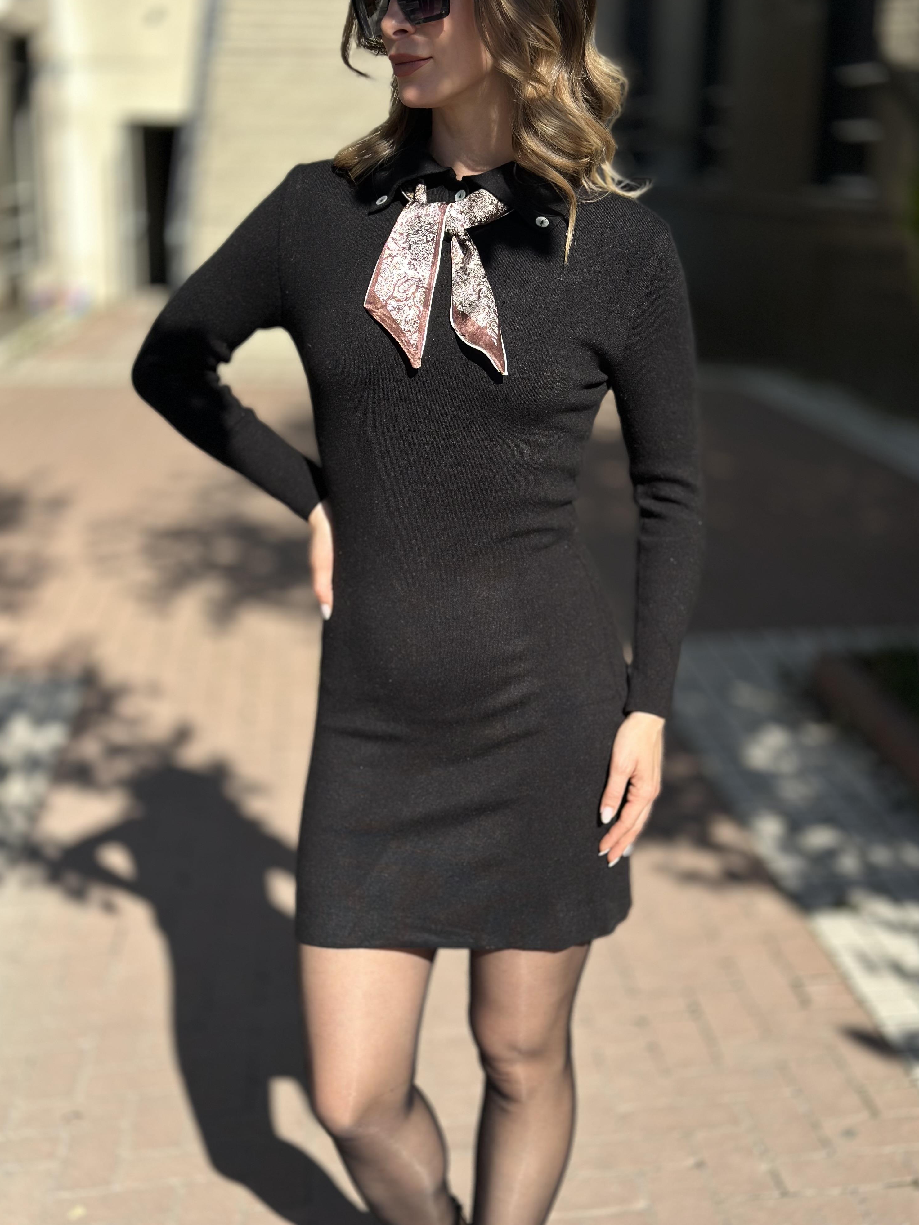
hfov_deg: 29.7
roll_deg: -1.3
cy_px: 608
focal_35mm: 49
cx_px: 467
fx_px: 1735
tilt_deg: -15.5
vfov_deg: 38.9
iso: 100
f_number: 1.78
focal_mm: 6.86
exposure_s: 1/2732
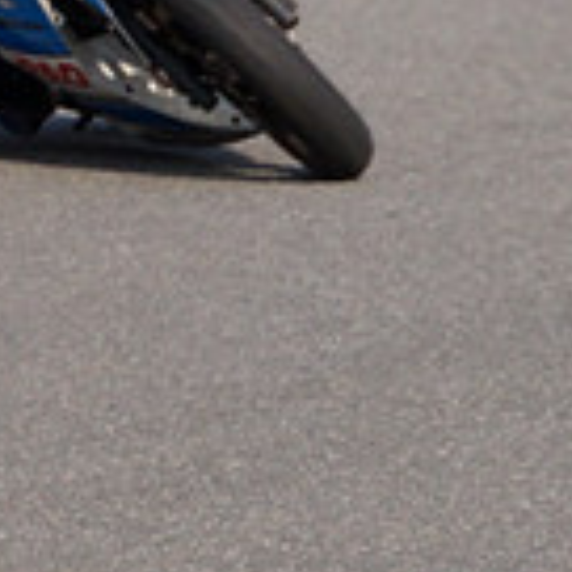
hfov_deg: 2.6
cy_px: 473
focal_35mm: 673
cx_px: -770
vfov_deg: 2.6
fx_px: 12582
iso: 400
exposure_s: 1/1250
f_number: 7.1
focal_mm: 90
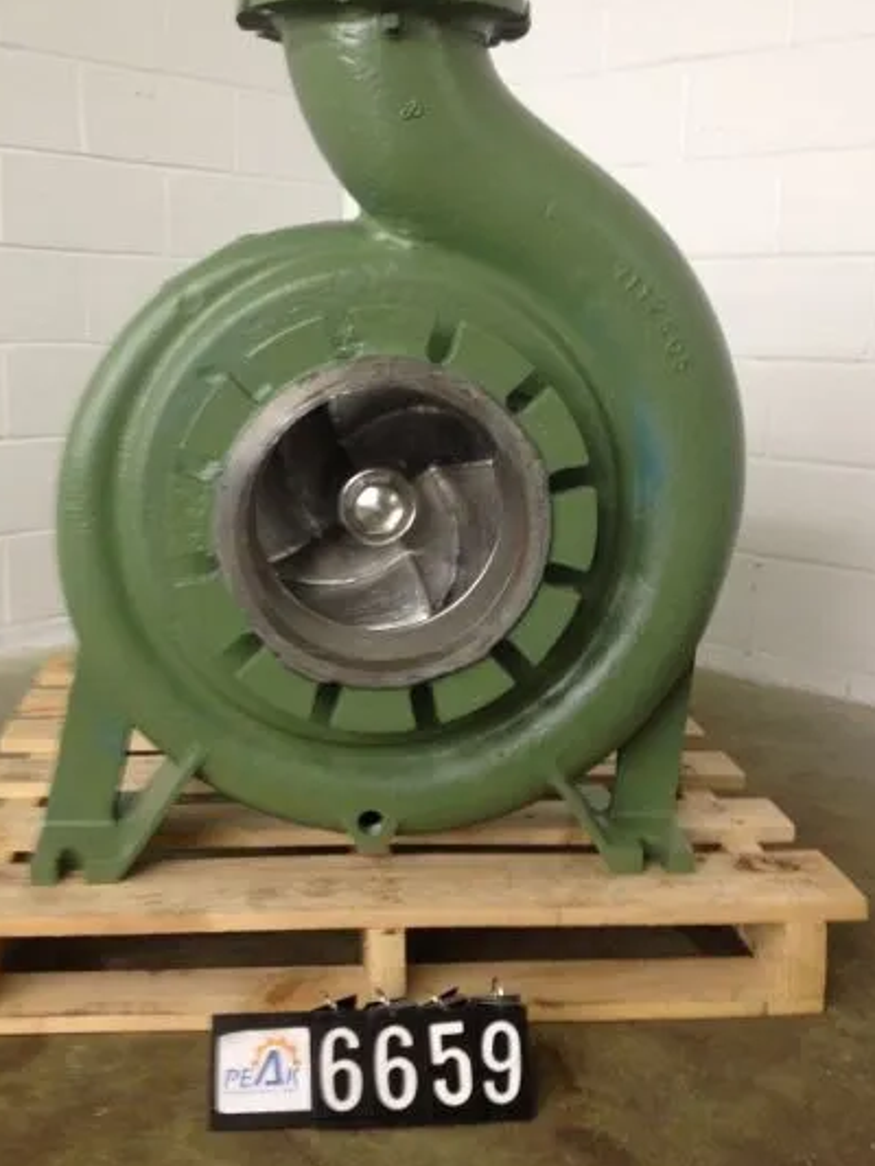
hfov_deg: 34.3
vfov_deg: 44.6
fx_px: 1415
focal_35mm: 42
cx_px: 398
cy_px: 486
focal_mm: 4.28
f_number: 2.4
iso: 125
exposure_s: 1/20
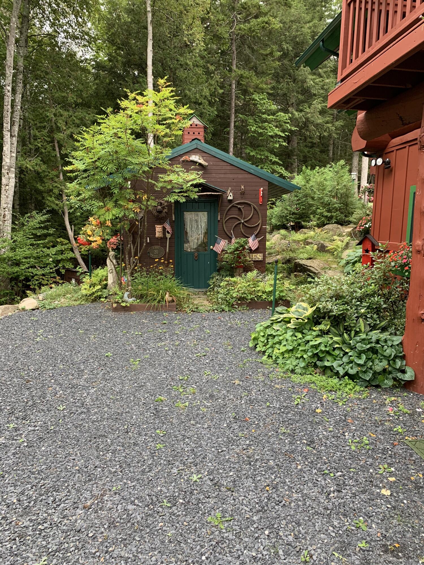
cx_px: 212
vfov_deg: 67.3
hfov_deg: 53.1
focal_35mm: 26
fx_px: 425
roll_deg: +0.1
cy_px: 282
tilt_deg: -4.5
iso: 80
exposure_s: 1/121
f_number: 1.8
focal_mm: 4.25
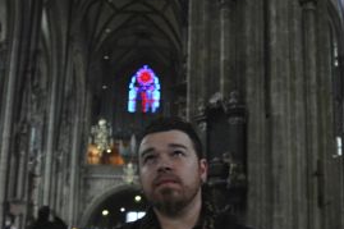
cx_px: 203
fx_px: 390
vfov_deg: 32.3
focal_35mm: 41
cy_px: 163
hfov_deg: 47.4
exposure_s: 1/8
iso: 400
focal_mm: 17
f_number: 2.8
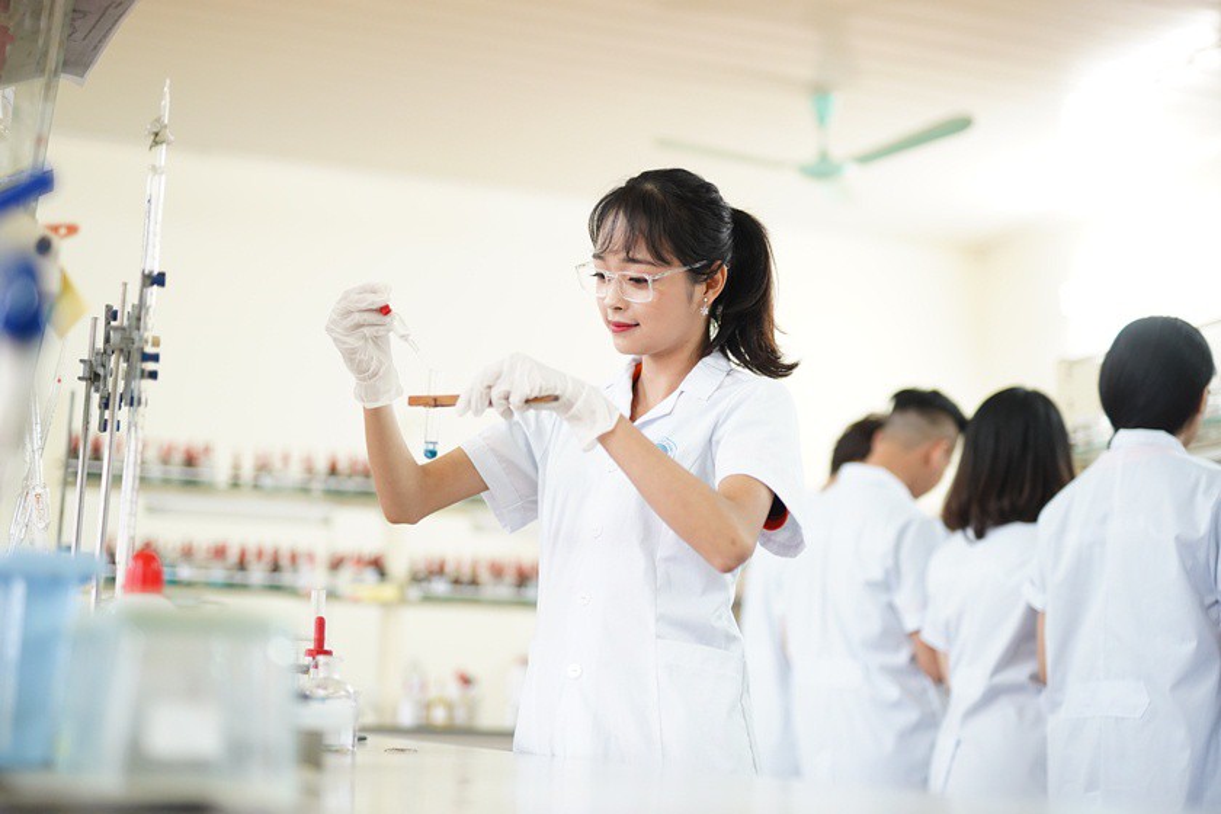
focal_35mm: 50
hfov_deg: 39.6
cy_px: 407
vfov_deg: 27.0
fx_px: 1696
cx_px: 610
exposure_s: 1/200
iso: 1000
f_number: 1.6
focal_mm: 50
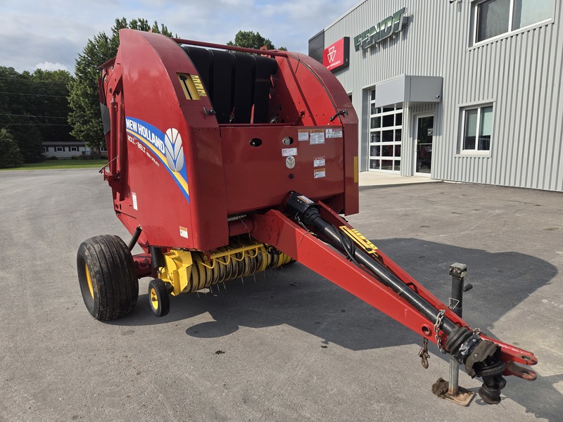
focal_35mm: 23
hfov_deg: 73.9
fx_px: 374
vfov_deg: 58.9
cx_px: 282
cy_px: 211
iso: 25
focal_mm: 5.4
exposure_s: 1/1854
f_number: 1.8
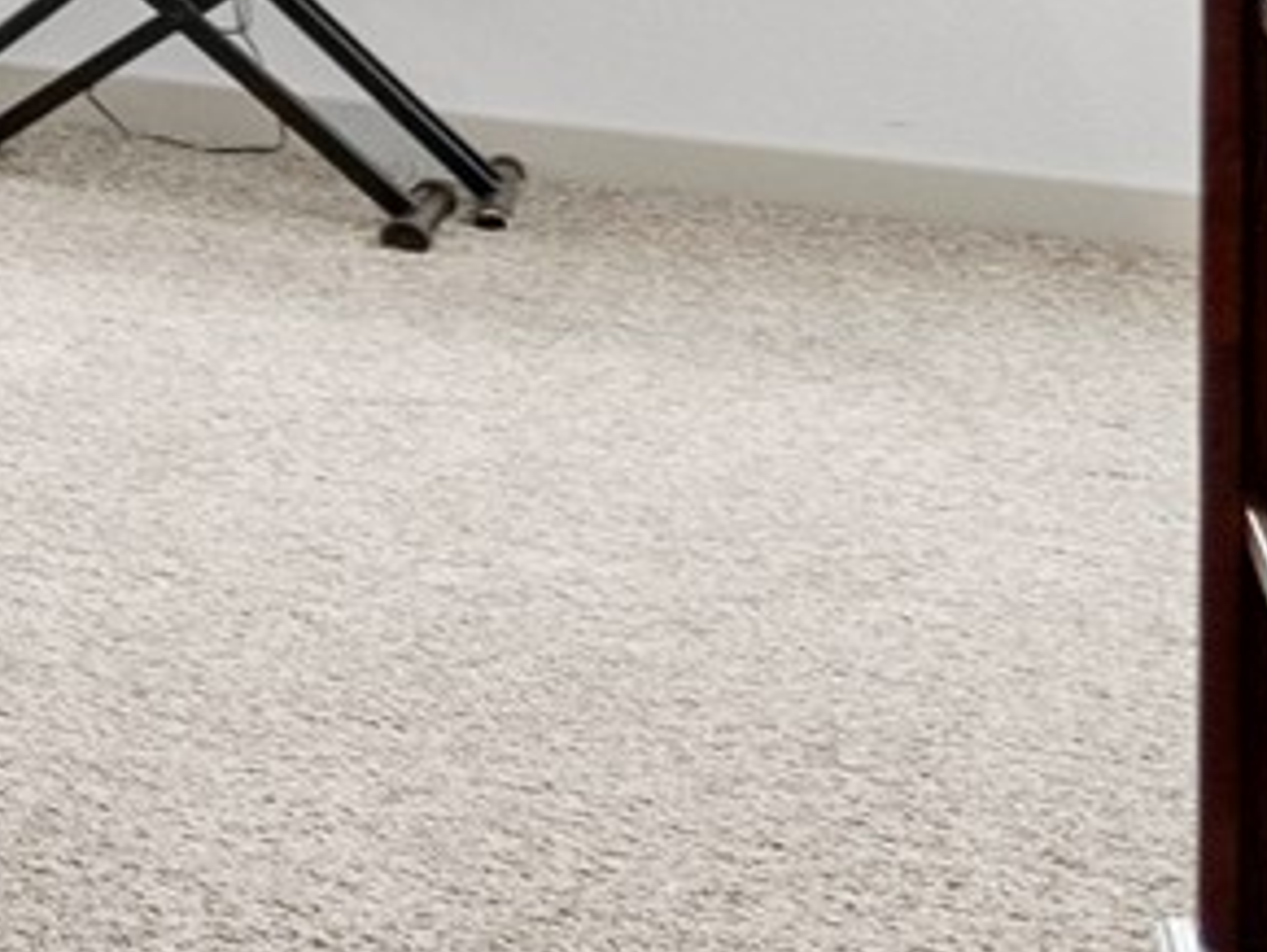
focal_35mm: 108
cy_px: -830
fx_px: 3956
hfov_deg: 9.4
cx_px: -3229
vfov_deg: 12.4
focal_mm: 10
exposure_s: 1/5
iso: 400
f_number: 8
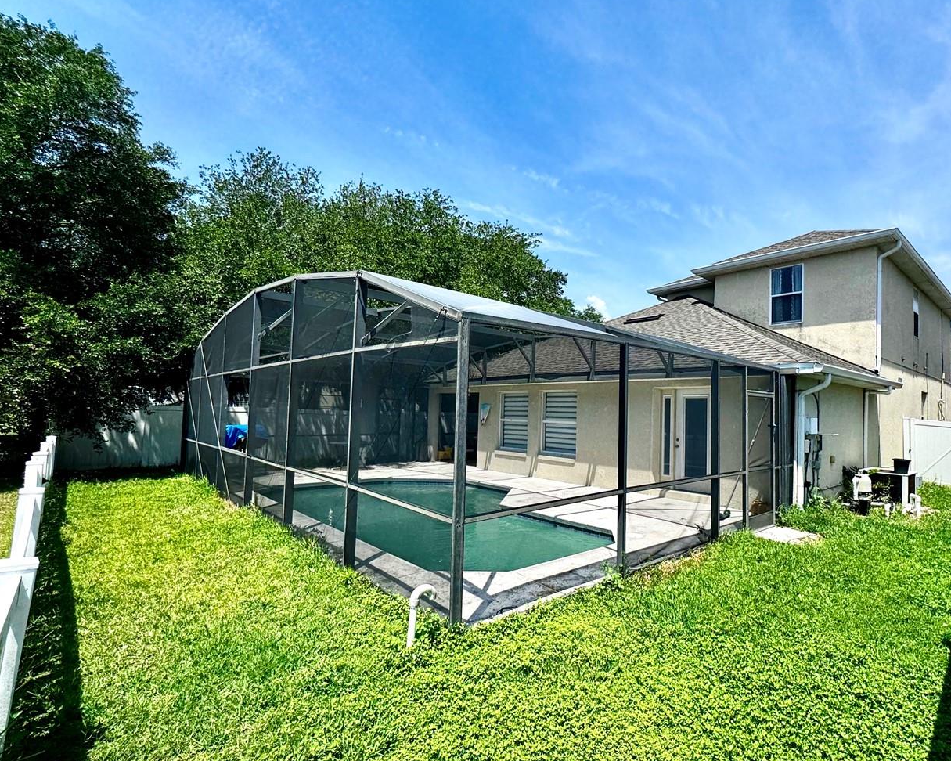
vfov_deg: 73.8
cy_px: 391
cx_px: 587
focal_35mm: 18
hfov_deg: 84.9
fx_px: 507
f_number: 2.2
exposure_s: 1/1789
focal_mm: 2.22
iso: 50
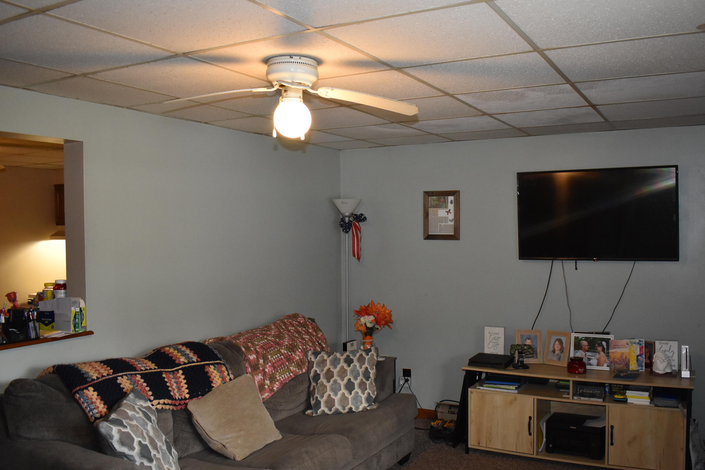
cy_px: 242
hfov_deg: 60.1
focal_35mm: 31
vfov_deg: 42.3
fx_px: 607
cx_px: 390
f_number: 4
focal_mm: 18
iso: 1600
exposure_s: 1/125
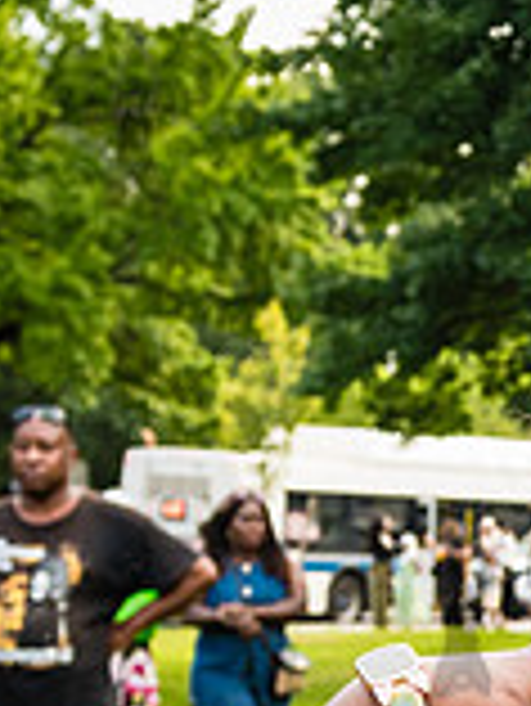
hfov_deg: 8.2
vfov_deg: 11.6
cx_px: 1258
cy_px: 790
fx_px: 3411
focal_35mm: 167
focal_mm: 35
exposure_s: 1/400
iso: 1000
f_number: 4.5
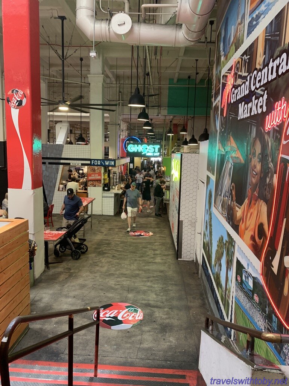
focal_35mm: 26
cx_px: 144
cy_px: 193
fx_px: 289
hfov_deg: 53.1
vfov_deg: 67.3
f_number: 1.8
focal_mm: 4.25
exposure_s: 1/60
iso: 160
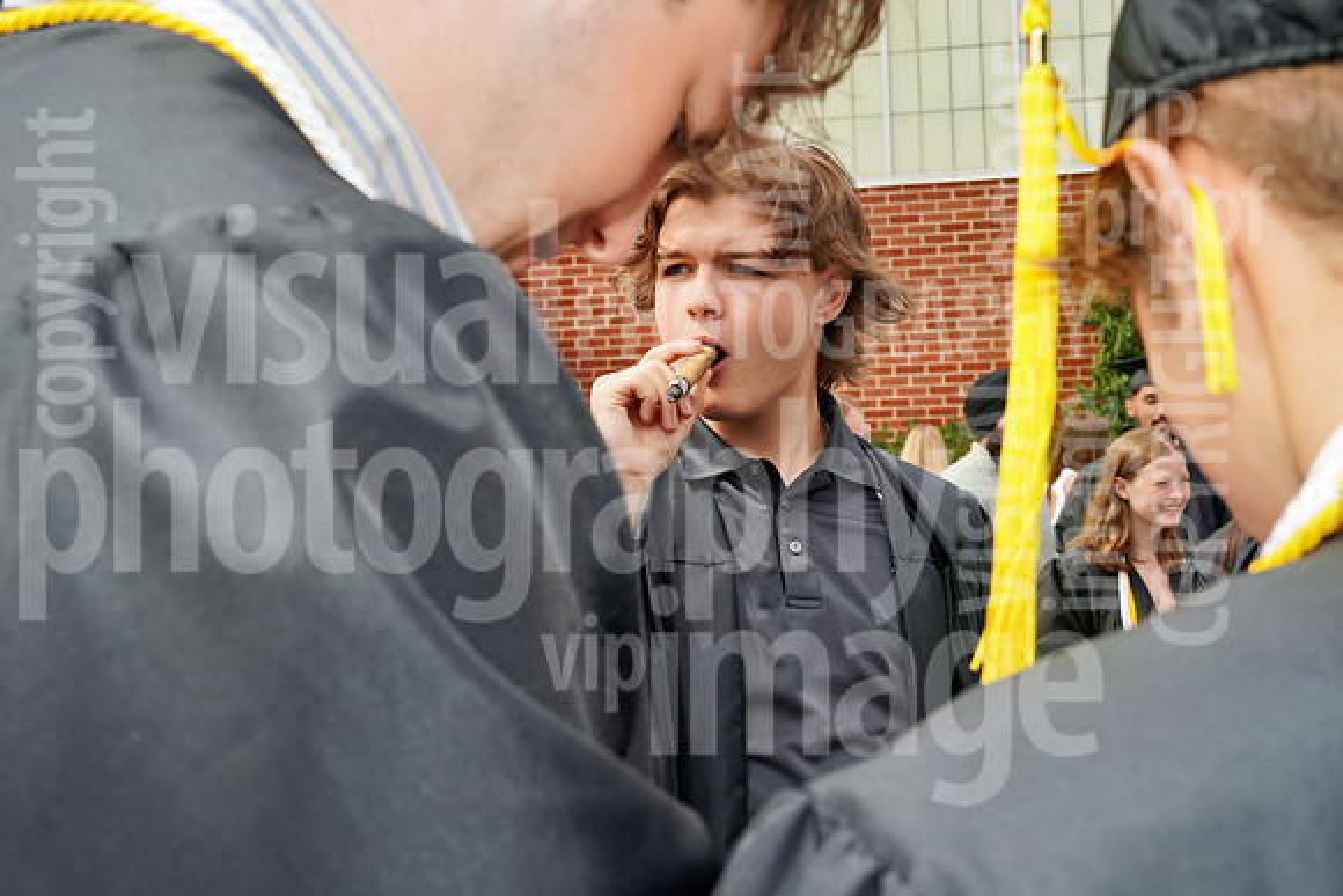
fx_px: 2183
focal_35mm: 58
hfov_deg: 34.2
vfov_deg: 23.2
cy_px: 448
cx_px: 672
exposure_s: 1/160
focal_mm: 39
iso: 100
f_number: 8
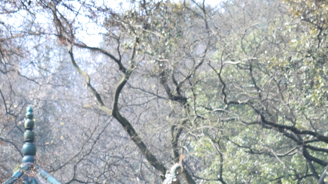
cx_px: 152
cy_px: 347
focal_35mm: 229
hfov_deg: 9.4
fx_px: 1992
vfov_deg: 5.2
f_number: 7.1
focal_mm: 38
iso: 400
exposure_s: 1/200
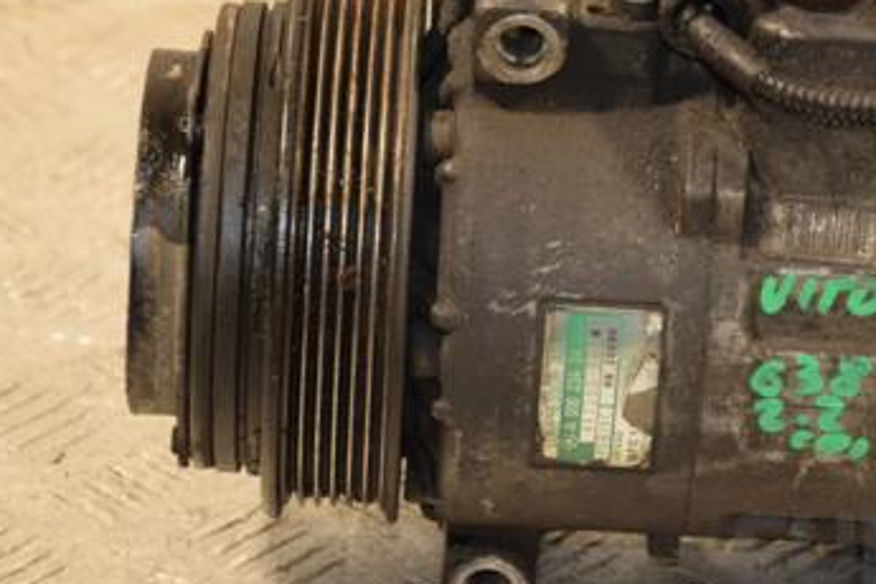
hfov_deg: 10.5
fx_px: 4766
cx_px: 688
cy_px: 213
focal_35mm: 196
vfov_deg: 7.0
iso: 800
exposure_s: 1/100
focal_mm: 75
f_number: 5.3
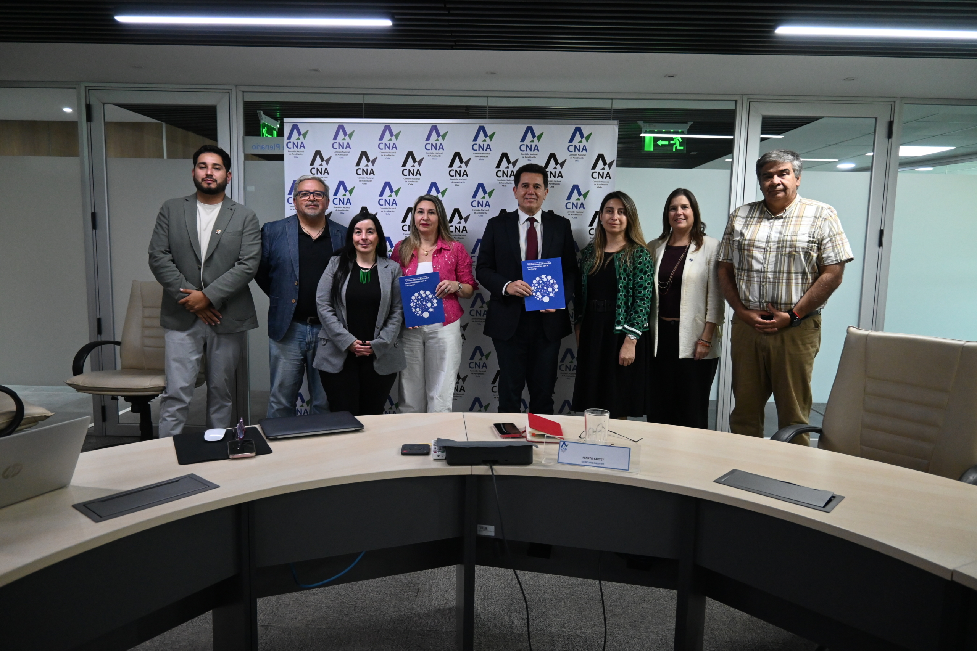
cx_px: 488
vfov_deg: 53.1
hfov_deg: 73.7
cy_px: 326
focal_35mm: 24
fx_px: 651
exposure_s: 1/125
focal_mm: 16
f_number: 3.5
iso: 2200
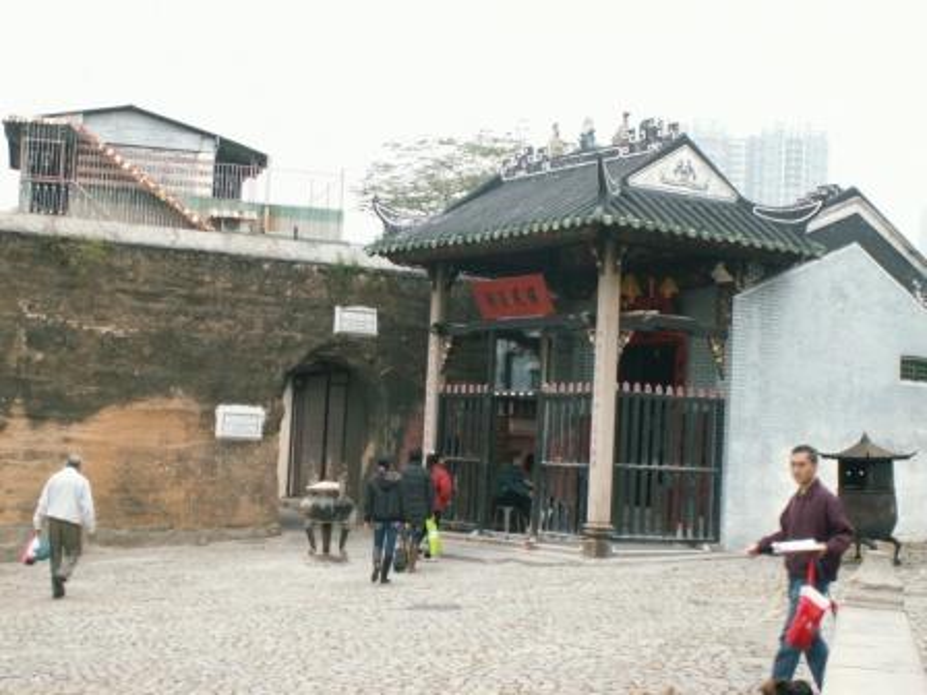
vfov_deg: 24.4
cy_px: 348
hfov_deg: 32.2
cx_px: 464
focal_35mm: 60
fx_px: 1607
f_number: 3.5
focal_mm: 10.01
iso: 50
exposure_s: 1/40
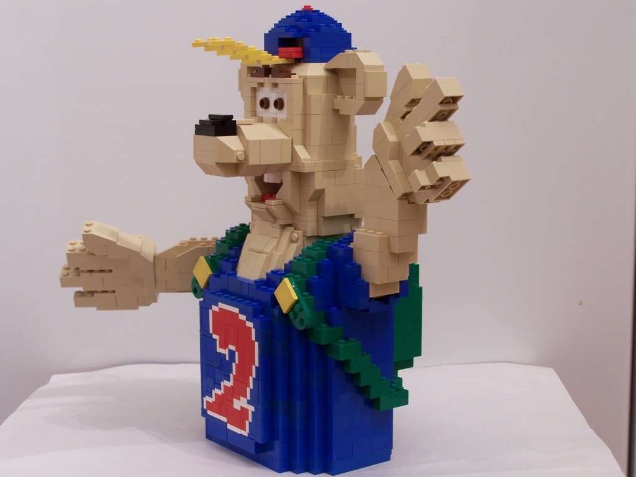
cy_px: 238
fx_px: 1231
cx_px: 318
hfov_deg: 29.0
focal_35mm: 67
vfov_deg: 21.9
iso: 80
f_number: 3.2
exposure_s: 1/3
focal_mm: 11.1
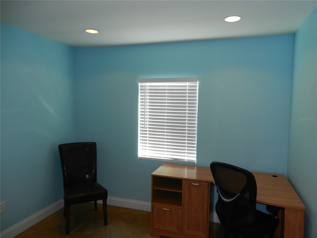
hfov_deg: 69.4
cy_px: 119
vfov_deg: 54.9
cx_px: 158
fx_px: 229
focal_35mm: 25
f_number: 3.5
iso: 200
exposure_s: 1/30
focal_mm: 4.5
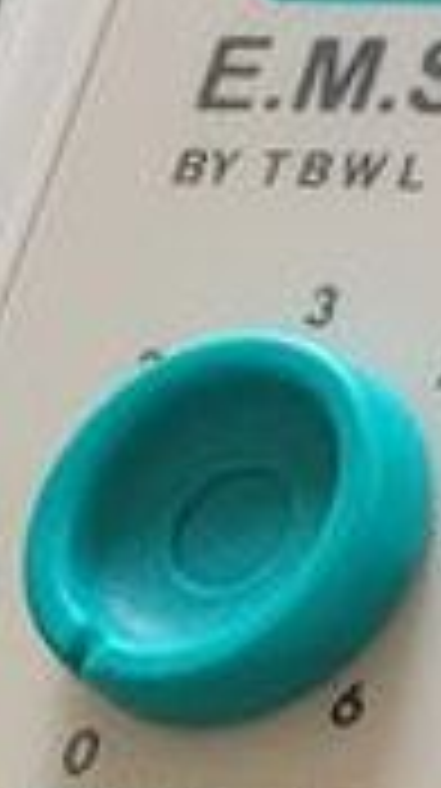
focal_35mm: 216
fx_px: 4506
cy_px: -353
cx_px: 2097
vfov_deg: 9.7
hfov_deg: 4.8
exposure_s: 1/100
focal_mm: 5.4
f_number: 1.8
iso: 200
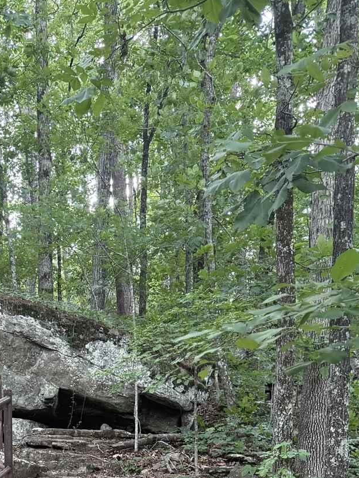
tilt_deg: +2.5
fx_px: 926
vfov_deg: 25.3
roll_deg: +1.9
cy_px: 607
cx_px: -25
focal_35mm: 67
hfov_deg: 21.0
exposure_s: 1/114
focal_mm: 6.76
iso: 200
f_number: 1.78
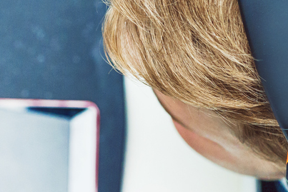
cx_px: 50
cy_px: 20
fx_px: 1472
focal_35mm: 184
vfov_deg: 7.5
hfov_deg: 11.1
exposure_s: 1/100
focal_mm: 35
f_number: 4
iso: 1000
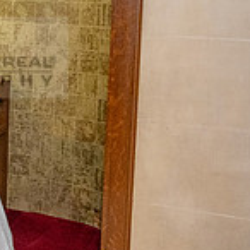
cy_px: 57
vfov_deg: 21.2
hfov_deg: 19.7
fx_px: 662
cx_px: -77
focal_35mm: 81
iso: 2000
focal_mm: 24
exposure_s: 1/200
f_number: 3.2
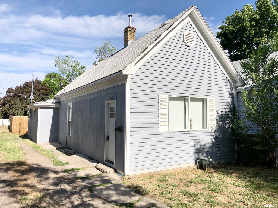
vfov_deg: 49.7
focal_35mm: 28
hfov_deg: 63.4
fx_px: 225
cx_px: 139
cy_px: 104
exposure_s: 1/3436
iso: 20
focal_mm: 4
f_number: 1.8
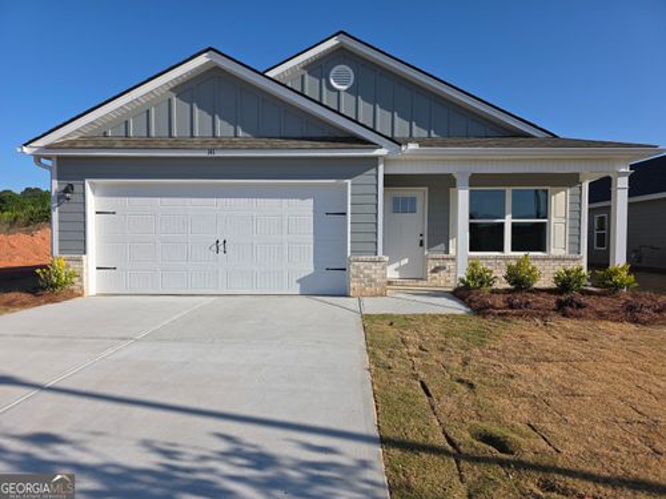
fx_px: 443
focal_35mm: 23
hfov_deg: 73.9
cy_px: 250
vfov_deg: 58.9
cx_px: 333
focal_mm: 6.3
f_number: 1.7
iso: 12
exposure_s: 1/970
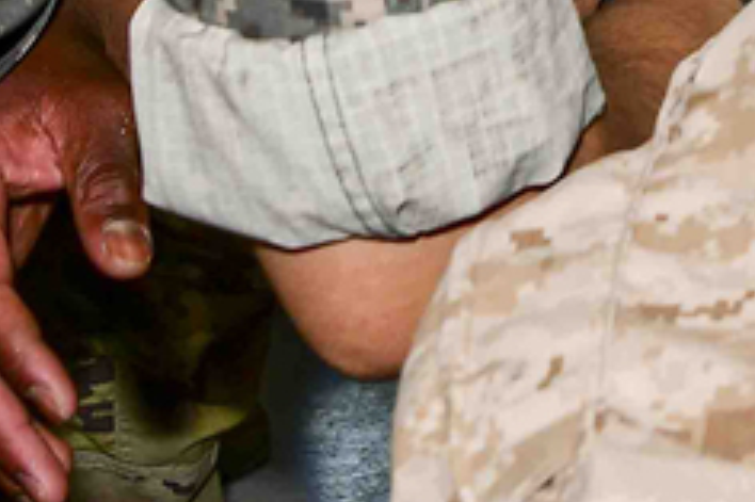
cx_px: 1580
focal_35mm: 214
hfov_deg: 9.0
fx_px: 4485
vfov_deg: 6.1
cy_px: -724
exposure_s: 1/160
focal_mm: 24
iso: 320
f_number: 5.6
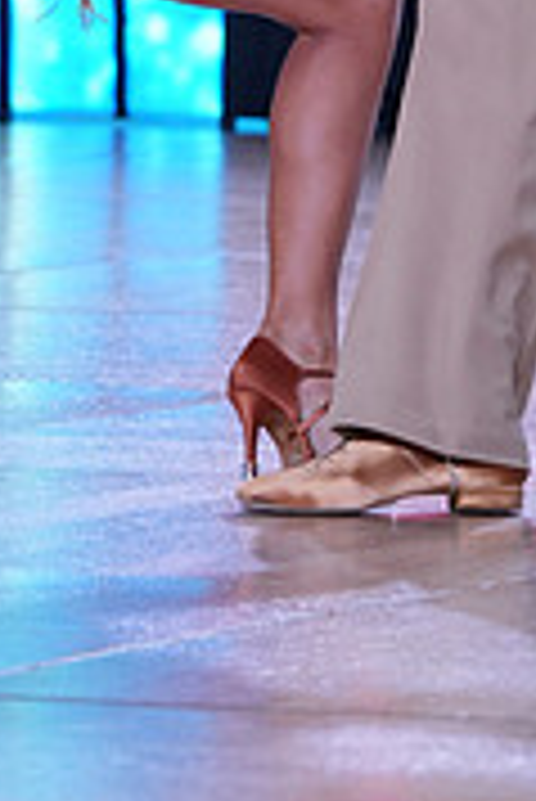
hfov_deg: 2.7
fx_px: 11300
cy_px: -374
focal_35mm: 507
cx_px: 223
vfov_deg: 4.0
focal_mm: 156
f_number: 5.6
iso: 1250
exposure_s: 1/400
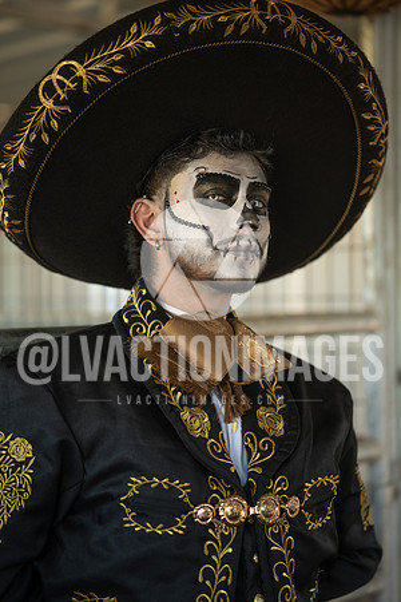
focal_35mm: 85
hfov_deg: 16.1
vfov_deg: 23.9
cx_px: 200
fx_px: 1420
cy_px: 301
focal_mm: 85
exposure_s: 1/125
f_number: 1.8
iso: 100
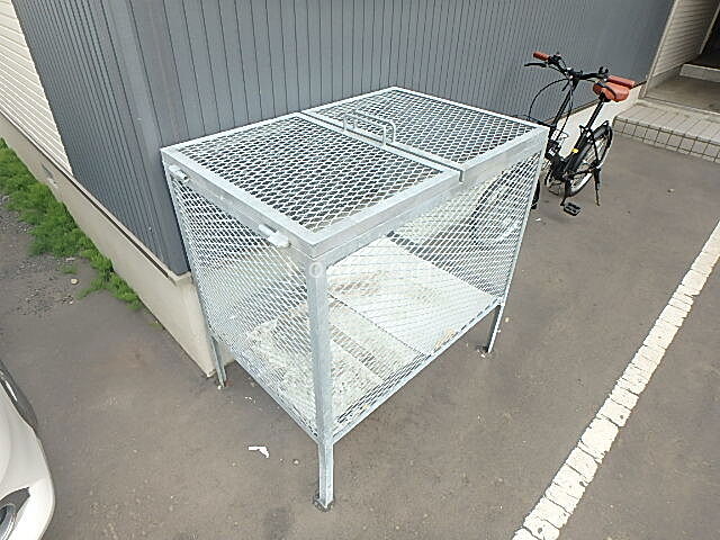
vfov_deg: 63.4
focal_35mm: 21
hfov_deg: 79.0
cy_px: 270
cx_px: 360
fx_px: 437
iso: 125
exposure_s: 1/125
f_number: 3.5
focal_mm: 3.7
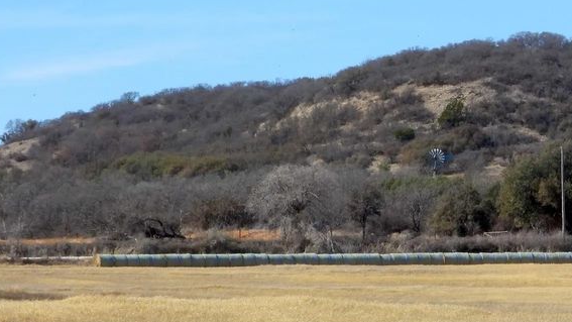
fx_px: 3731
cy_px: 248
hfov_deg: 8.8
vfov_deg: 4.9
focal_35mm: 246
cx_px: 426
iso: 100
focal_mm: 22.5
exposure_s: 1/1000
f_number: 4
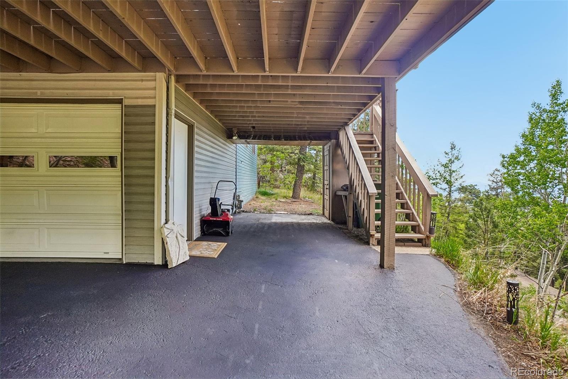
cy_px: 190
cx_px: 284
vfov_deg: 67.4
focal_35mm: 18
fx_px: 284
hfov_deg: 90.0
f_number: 8
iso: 250
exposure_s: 1/30
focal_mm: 12
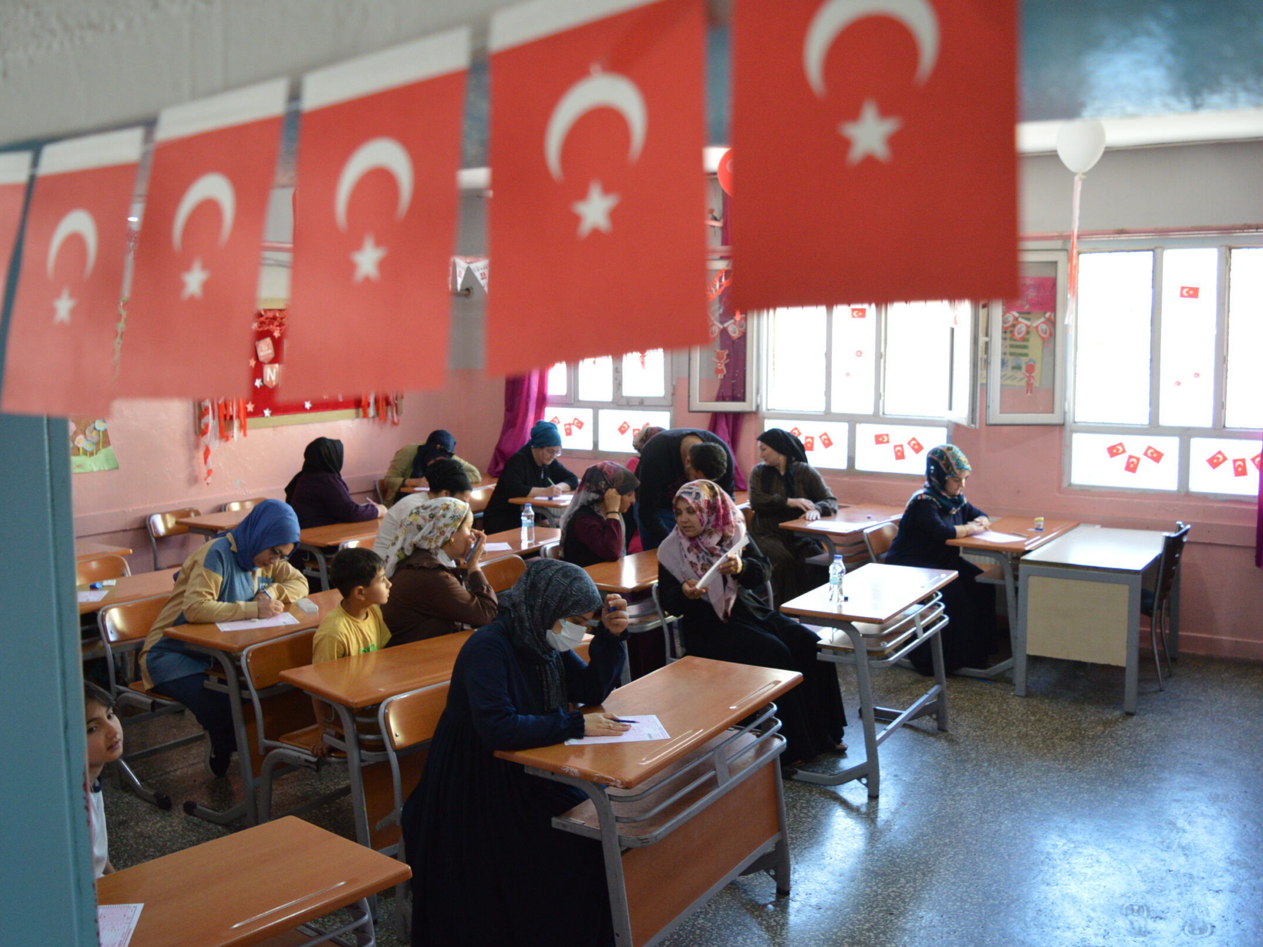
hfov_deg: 58.3
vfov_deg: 45.4
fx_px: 1131
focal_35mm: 31
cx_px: 612
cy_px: 455
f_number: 3.5
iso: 1000
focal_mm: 18
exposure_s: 1/60
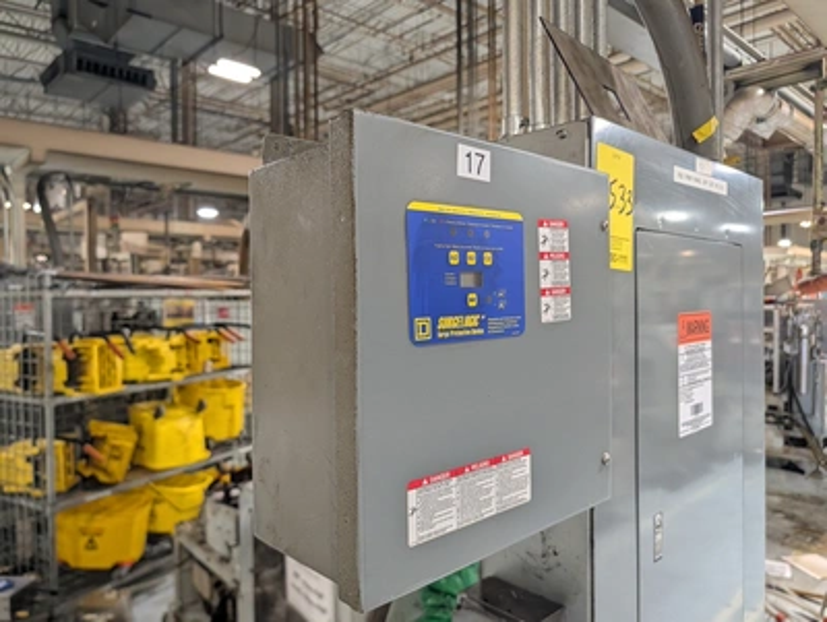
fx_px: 574
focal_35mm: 24
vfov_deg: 56.9
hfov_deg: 71.5
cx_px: 414
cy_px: 311
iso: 986
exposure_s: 1/342
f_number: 1.68
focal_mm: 6.9
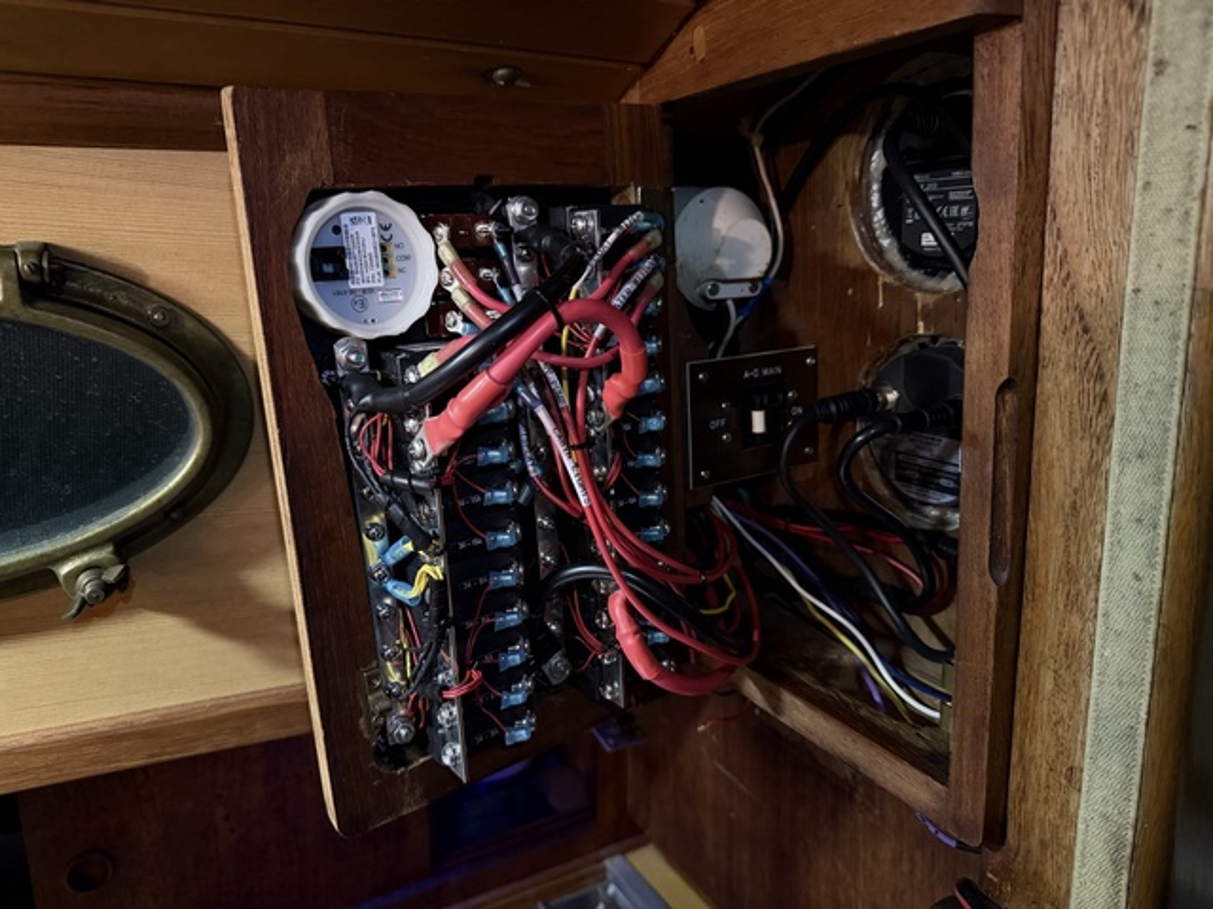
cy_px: 454
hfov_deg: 71.6
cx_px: 606
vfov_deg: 56.8
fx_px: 841
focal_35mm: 24
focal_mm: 6.76
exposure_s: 1/30
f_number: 1.78
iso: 1600
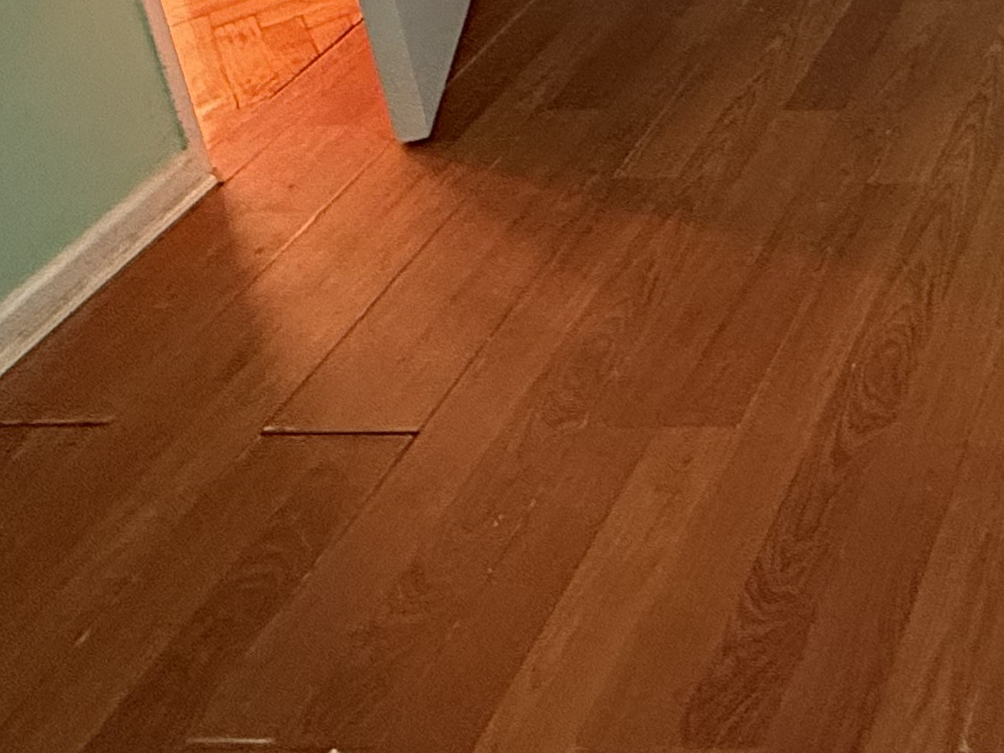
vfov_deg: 22.8
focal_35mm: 50
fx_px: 1450
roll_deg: +0.2
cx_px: 1418
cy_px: -425
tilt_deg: -16.8
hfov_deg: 28.4
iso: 400
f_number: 2.2
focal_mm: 2.22
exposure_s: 1/50
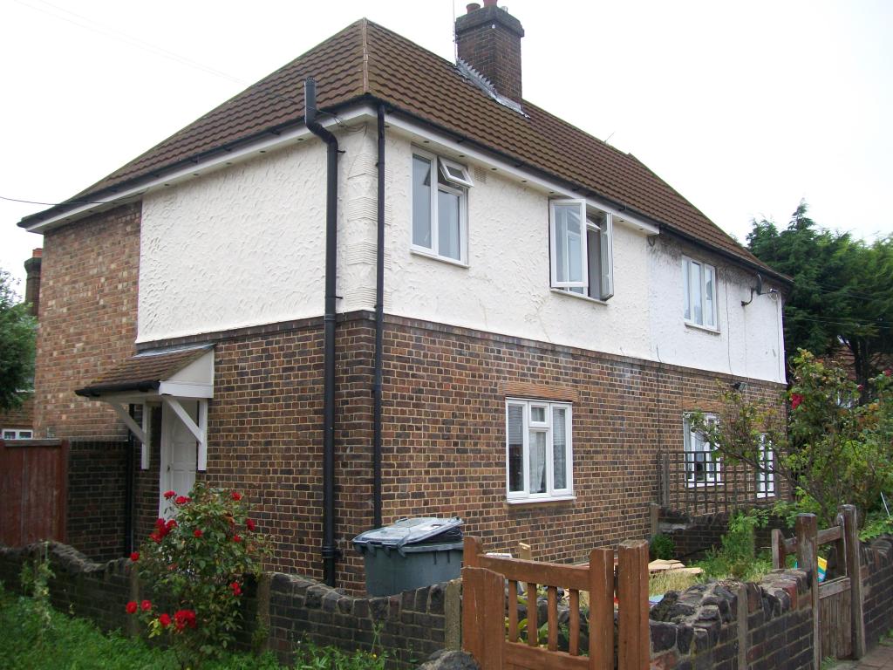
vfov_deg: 41.8
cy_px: 335
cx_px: 446
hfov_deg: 54.0
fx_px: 877
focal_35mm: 34
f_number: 2.7
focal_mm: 6.1
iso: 64
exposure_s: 1/320
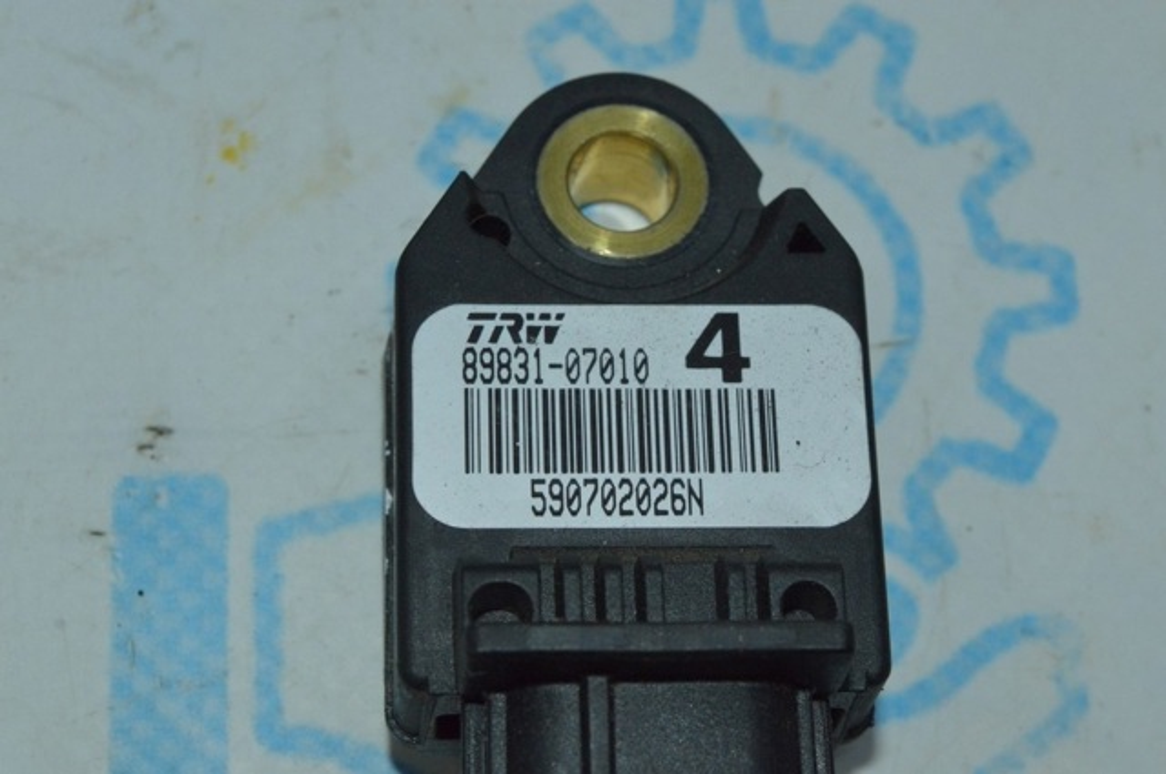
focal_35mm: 82
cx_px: 583
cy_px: 387
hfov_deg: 24.6
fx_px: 2669
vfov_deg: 16.5
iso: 1800
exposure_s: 1/200
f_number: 16
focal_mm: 55
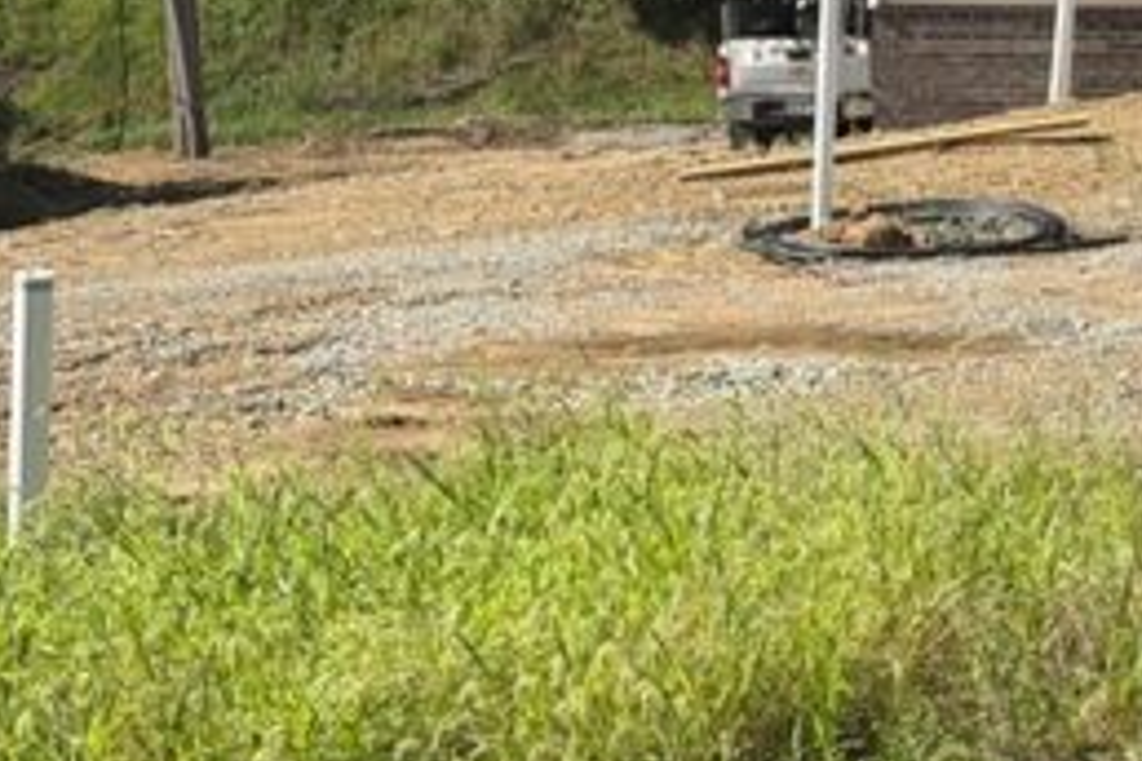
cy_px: -261
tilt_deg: -1.0
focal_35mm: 155
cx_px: 1434
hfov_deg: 12.9
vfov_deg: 8.7
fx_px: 4917
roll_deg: +0.0
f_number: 1.78
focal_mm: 6.76
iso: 64
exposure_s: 1/4098
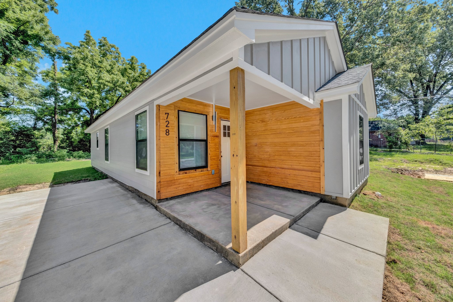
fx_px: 164
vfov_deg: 85.4
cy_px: 151
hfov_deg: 108.3
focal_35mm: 13
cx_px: 226
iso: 400
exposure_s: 1/500
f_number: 7.1
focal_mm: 8.6
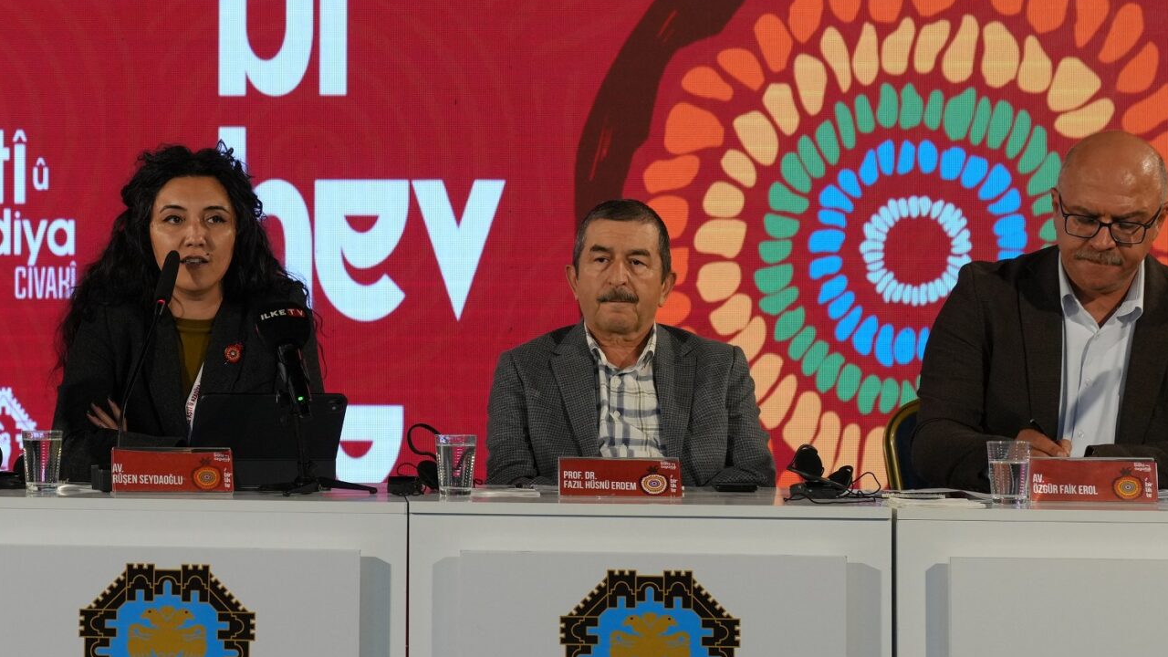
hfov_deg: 16.1
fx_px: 4088
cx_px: 128
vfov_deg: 9.2
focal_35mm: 132
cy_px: 299
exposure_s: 1/160
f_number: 4
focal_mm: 63
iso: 1000
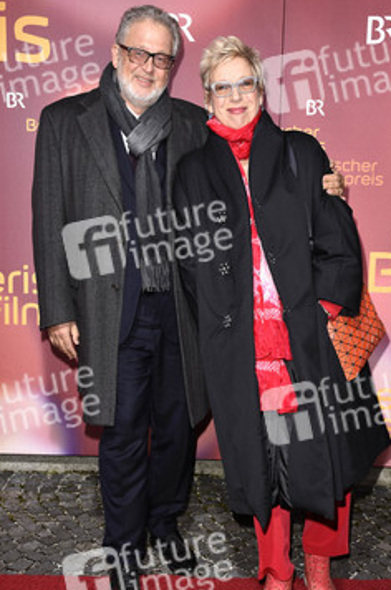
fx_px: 745
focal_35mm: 46
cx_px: 196
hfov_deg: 29.4
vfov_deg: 43.1
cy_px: 323
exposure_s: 1/160
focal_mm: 27
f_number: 6.3
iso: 320
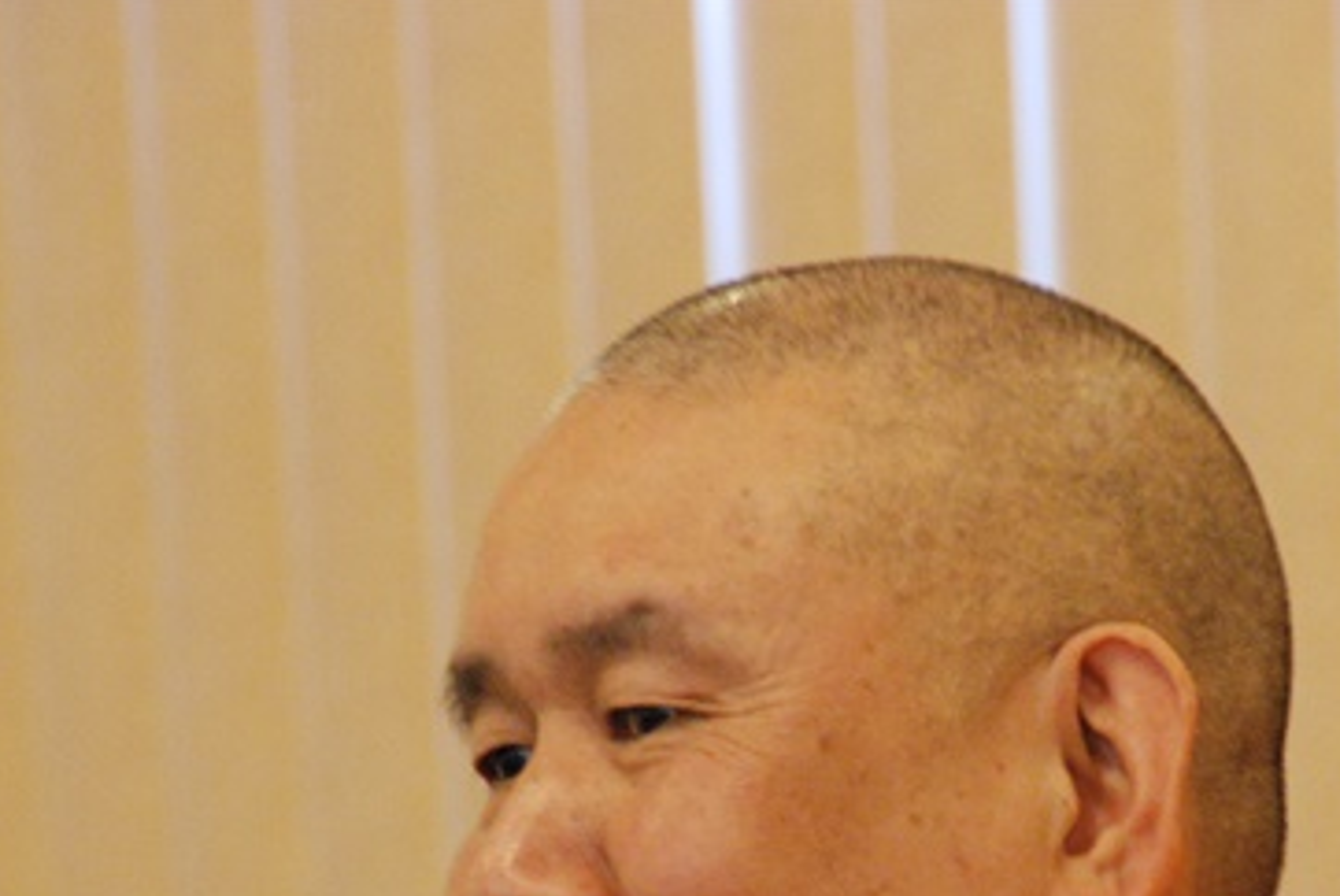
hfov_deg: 2.8
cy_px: 1103
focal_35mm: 746
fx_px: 27789
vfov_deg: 1.8
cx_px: 733
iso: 1600
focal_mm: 200
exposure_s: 1/25
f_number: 5.6
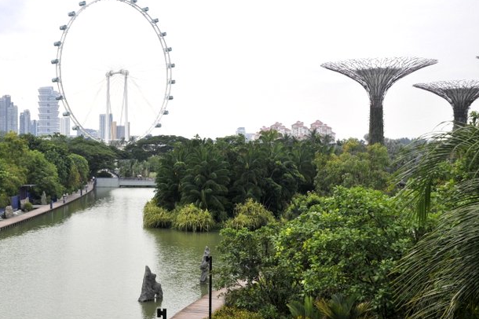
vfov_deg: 22.9
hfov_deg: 33.1
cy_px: 187
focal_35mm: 59
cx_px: 101
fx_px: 785
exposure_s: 1/2500
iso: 200
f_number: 3.8
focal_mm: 24
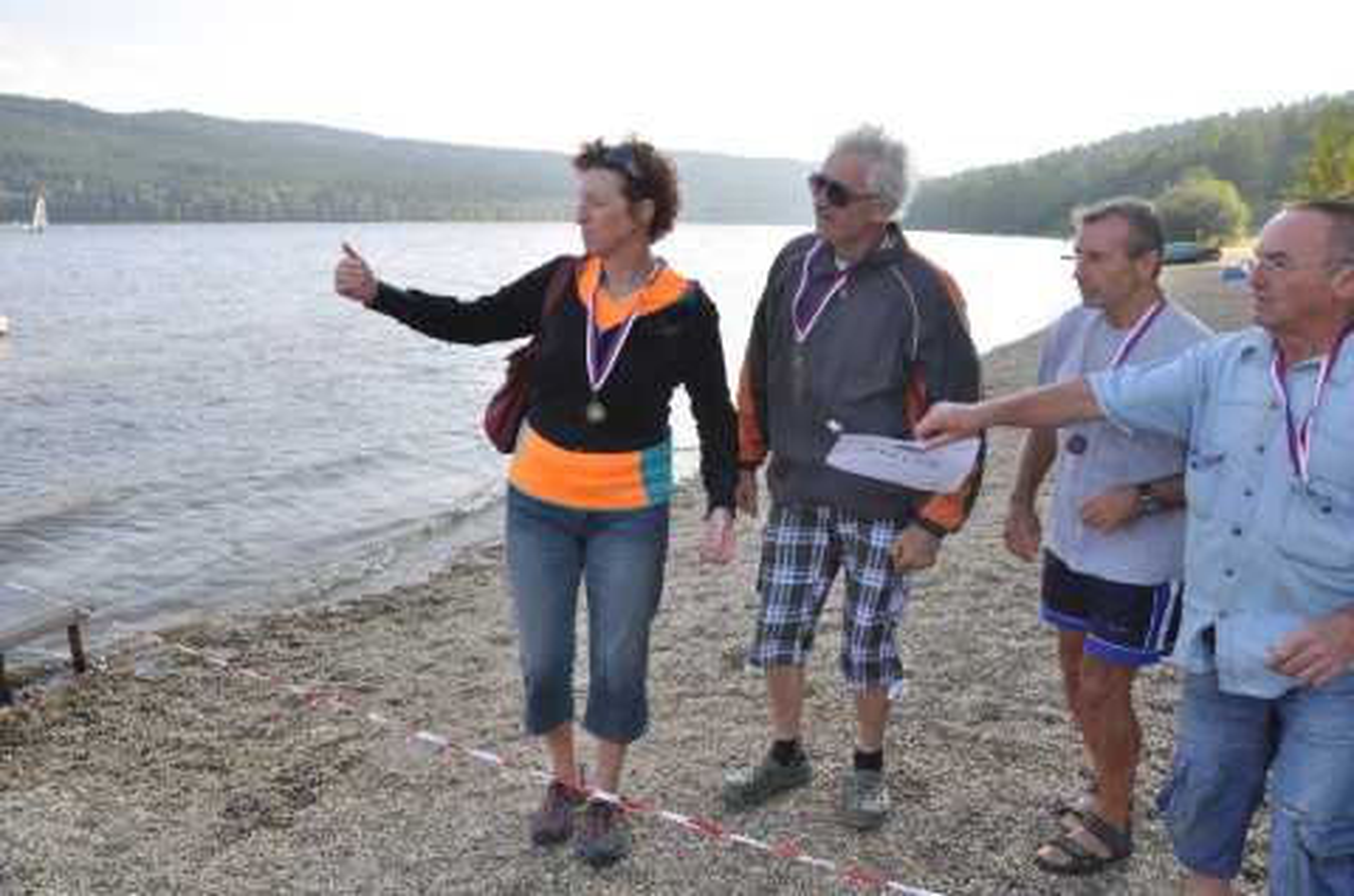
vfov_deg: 47.7
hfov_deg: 67.5
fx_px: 1013
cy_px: 448
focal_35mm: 27
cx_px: 677
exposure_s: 1/200
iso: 200
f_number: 7.1
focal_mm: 18
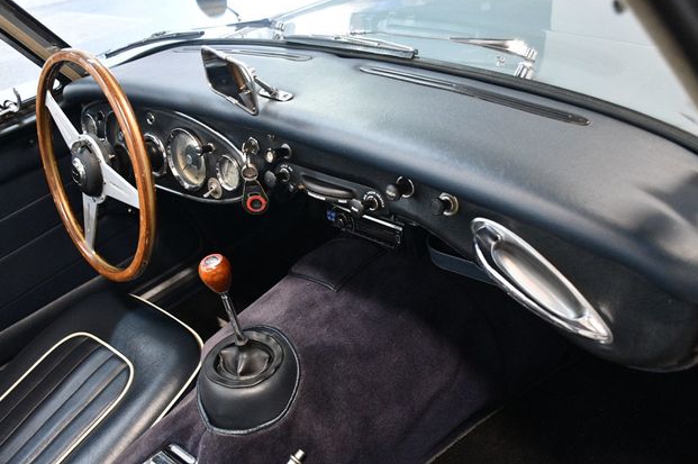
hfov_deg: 55.8
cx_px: 342
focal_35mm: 34
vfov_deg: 38.8
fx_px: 659
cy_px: 226
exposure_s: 1/80
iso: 3200
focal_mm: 22
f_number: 3.5
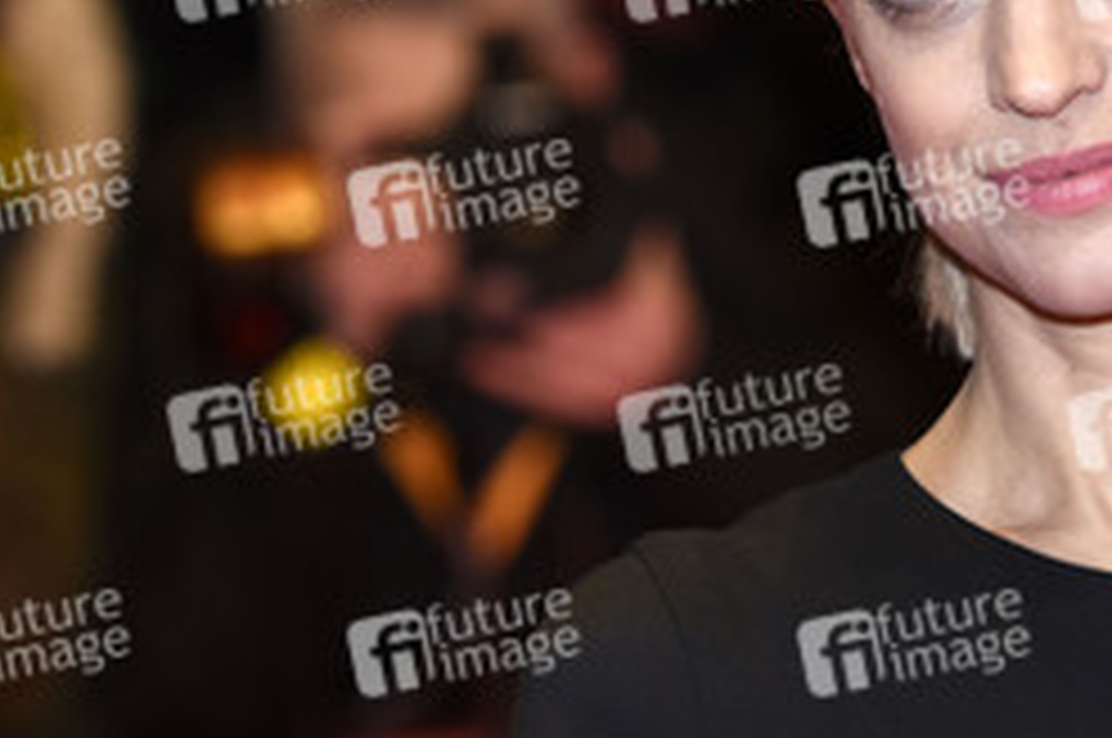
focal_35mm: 334
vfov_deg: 4.1
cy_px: 81
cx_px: 795
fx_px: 10303
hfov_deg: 6.2
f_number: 3.5
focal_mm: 122
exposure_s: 1/320
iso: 400
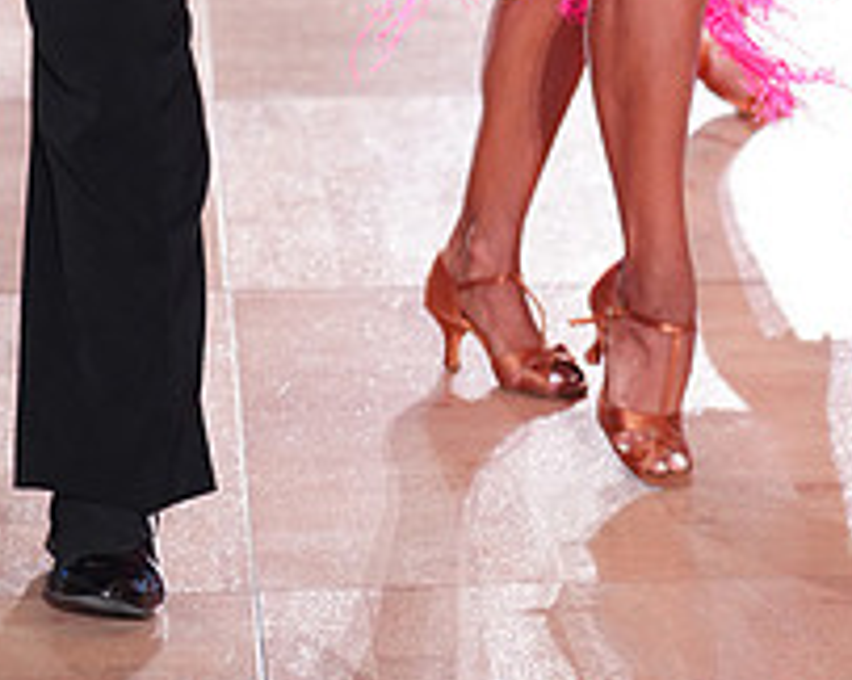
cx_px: 376
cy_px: -390
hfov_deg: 10.3
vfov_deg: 8.0
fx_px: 4736
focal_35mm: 188
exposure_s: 1/500
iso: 2000
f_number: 2.8
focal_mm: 70
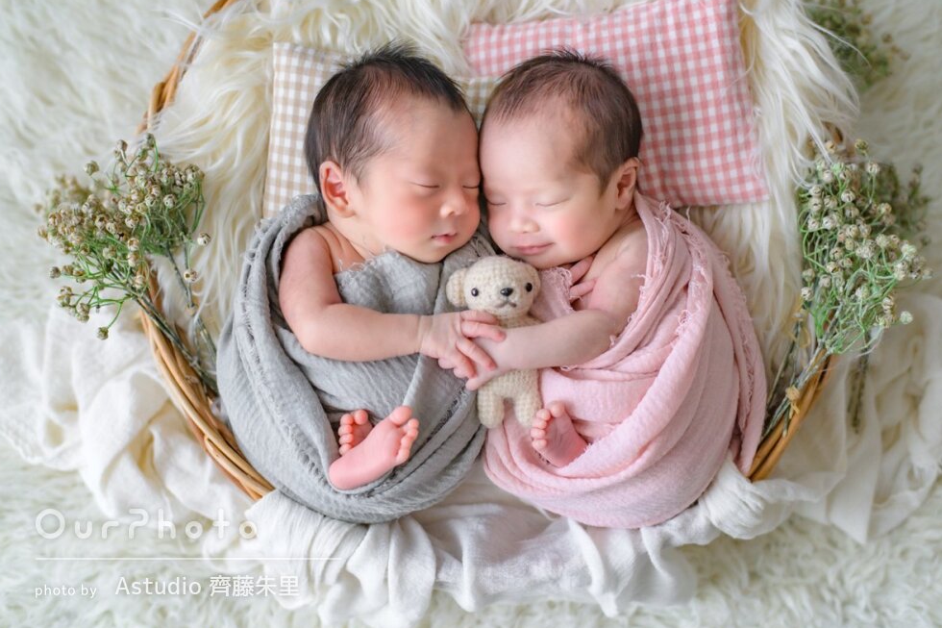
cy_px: 314
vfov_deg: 26.5
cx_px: 465
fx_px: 1334
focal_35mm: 51
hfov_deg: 38.9
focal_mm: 50
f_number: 3.2
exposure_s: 1/250
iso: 800
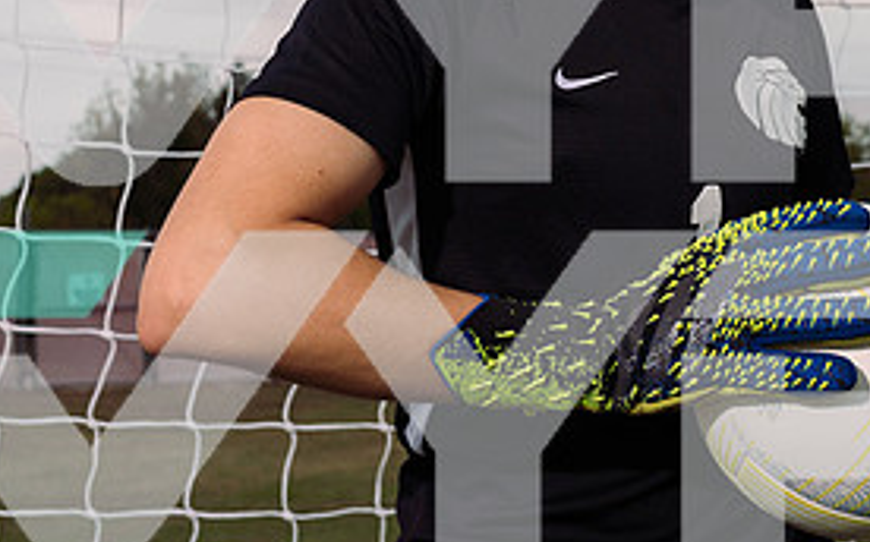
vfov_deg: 17.0
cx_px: 630
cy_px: 17
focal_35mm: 75
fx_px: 1777
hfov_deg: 27.2
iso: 160
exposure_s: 1/800
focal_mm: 35
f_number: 5
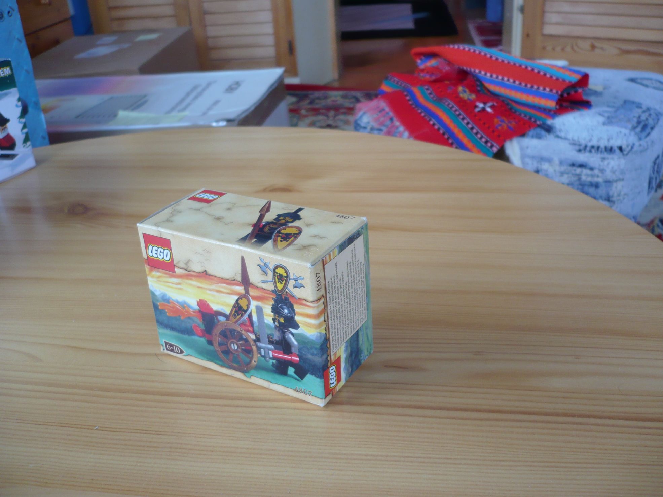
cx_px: 332
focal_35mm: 35
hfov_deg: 52.6
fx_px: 670
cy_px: 248
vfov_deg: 40.7
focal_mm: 5.8
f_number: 2.8
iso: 100
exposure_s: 1/25
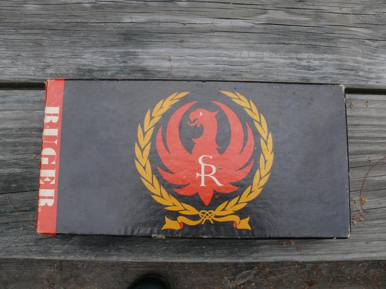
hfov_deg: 52.6
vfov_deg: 40.7
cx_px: 193
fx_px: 390
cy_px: 144
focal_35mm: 35
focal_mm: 7.4
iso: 100
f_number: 5
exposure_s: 1/200
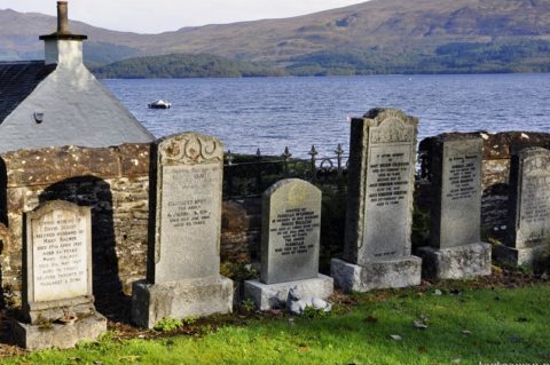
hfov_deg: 35.4
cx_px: 192
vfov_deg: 24.1
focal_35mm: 56
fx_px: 855
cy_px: 132
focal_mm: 28
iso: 200
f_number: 11
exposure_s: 1/125
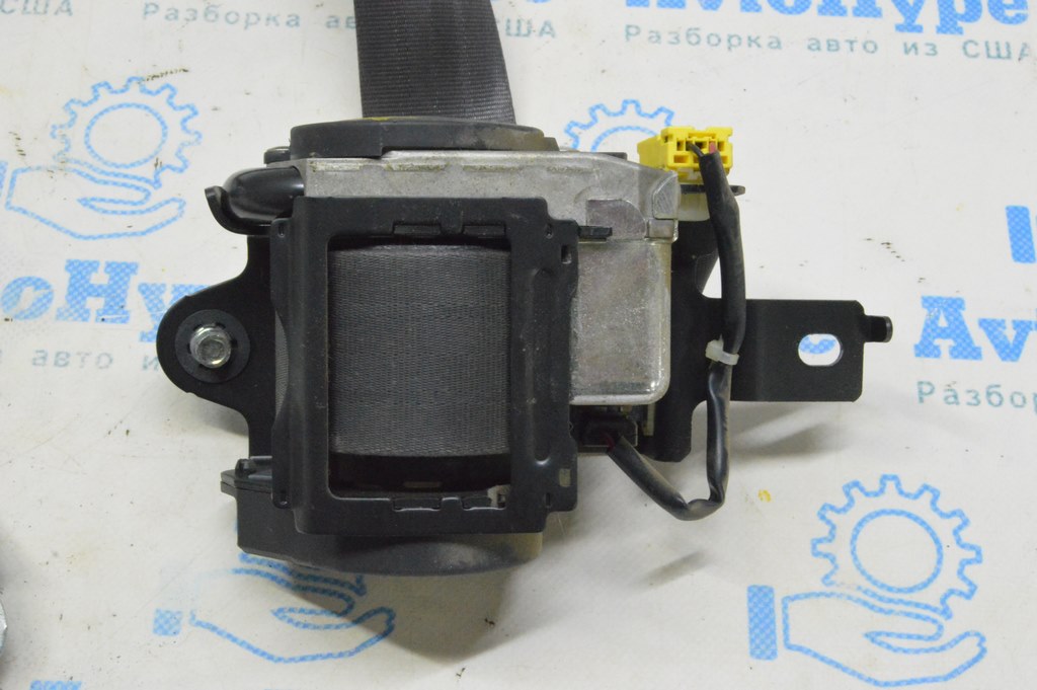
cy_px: 345
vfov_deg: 22.6
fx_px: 1727
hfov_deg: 33.4
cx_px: 518
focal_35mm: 60
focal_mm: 40
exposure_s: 1/15
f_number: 20
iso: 6400
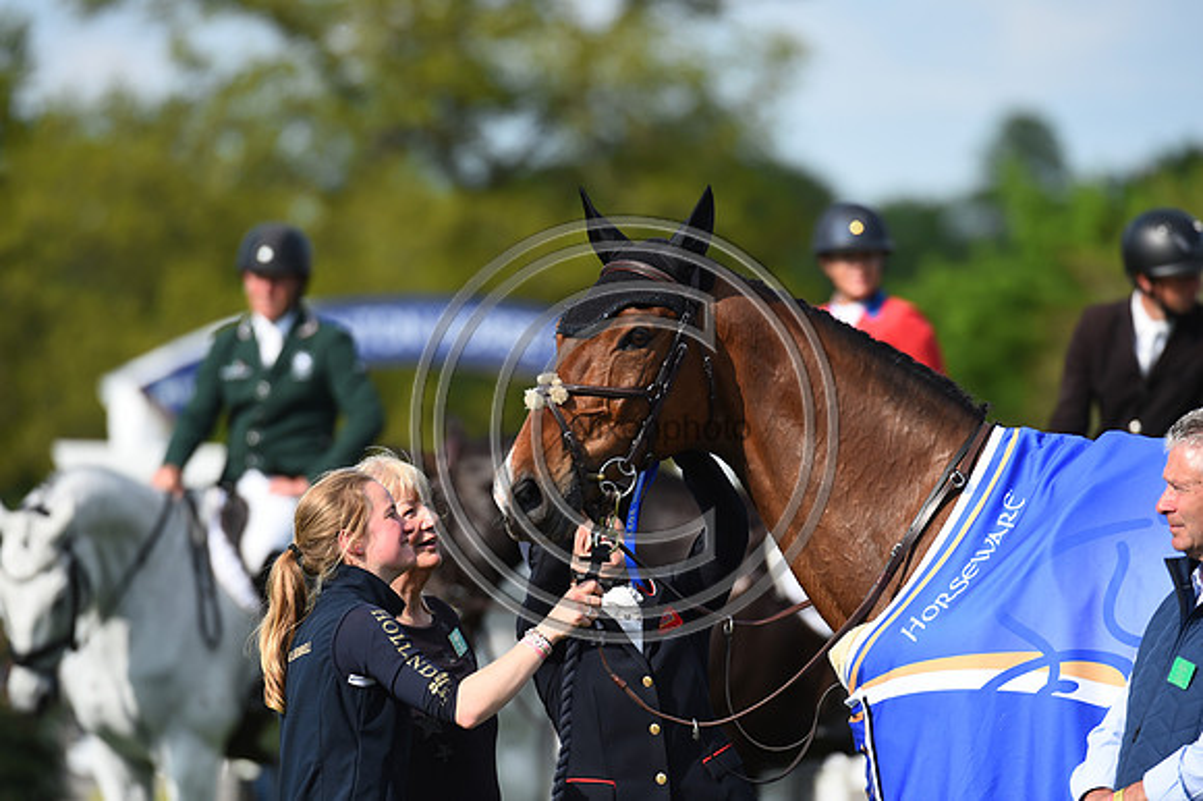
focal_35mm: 400
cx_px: 602
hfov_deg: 5.2
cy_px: 400
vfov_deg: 3.4
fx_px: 13359
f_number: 5.6
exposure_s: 1/1250
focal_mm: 400
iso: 400
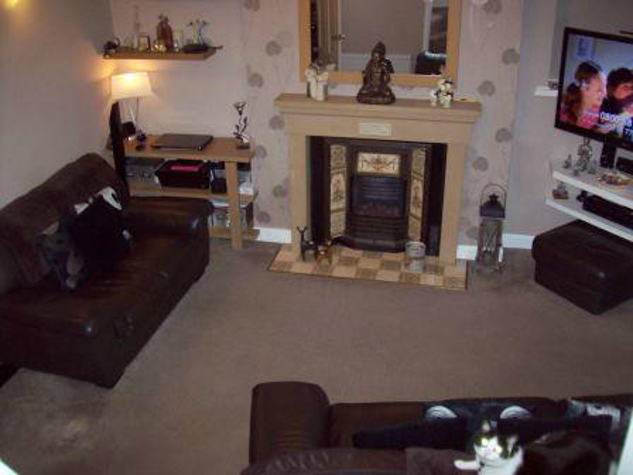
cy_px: 238
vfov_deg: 39.7
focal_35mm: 36
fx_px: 658
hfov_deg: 51.4
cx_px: 316
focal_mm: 6
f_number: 2.7
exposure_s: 1/64
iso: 200
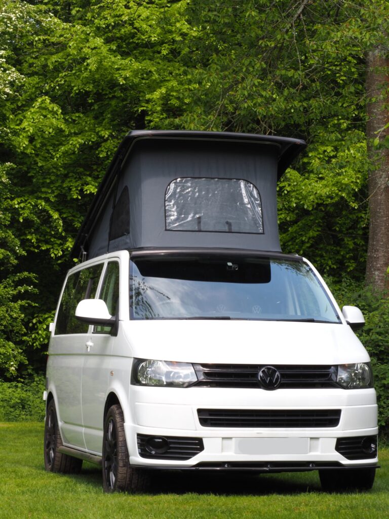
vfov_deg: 17.0
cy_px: 260
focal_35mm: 116
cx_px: 194
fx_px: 1738
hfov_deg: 12.8
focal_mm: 58
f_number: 20
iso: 100
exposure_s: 1/8
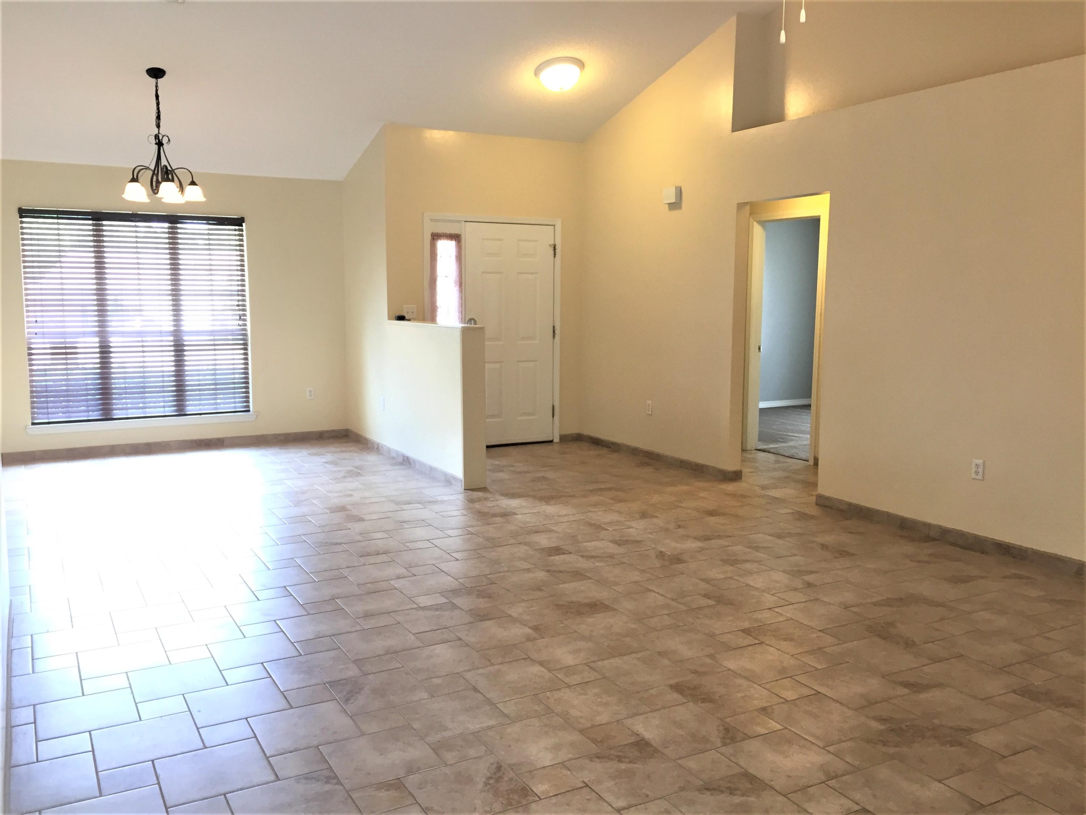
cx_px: 543
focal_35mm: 29
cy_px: 408
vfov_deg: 48.2
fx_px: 910
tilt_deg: -7.0
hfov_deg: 61.7
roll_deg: -1.2
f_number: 2.2
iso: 80
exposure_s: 1/30
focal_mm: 4.15
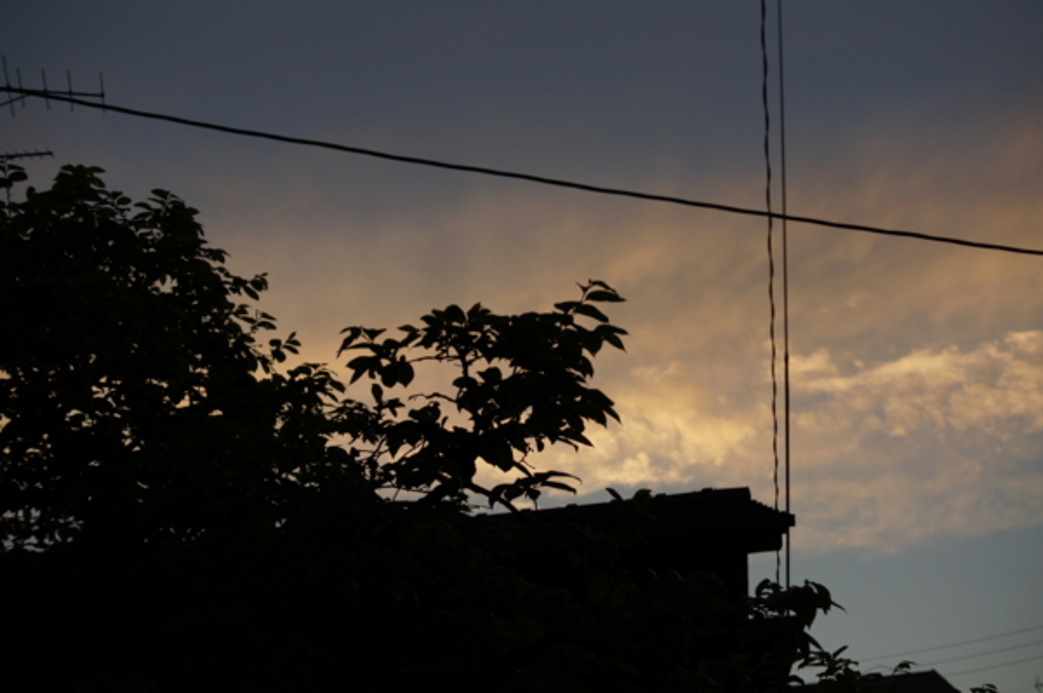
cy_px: 346
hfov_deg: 37.9
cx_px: 522
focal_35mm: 52
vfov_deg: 25.7
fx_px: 1520
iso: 200
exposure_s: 1/4000
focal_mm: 35
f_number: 2.8
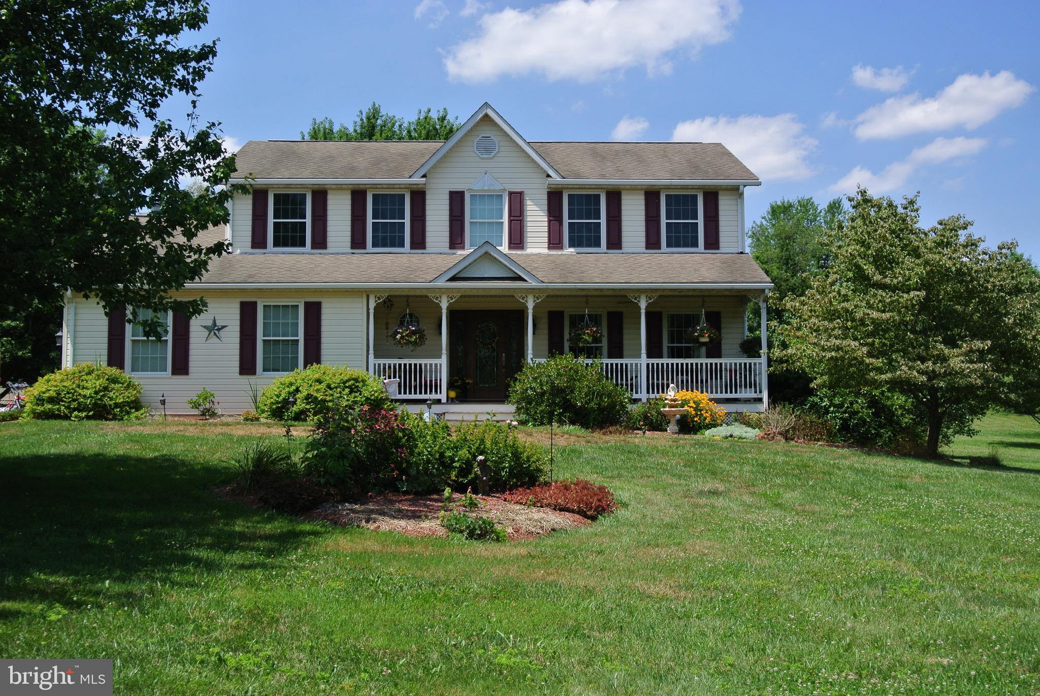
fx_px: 1301
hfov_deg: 43.6
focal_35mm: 45
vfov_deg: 29.9
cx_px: 520
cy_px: 348
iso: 100
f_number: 4.5
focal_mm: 16.9
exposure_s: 1/640
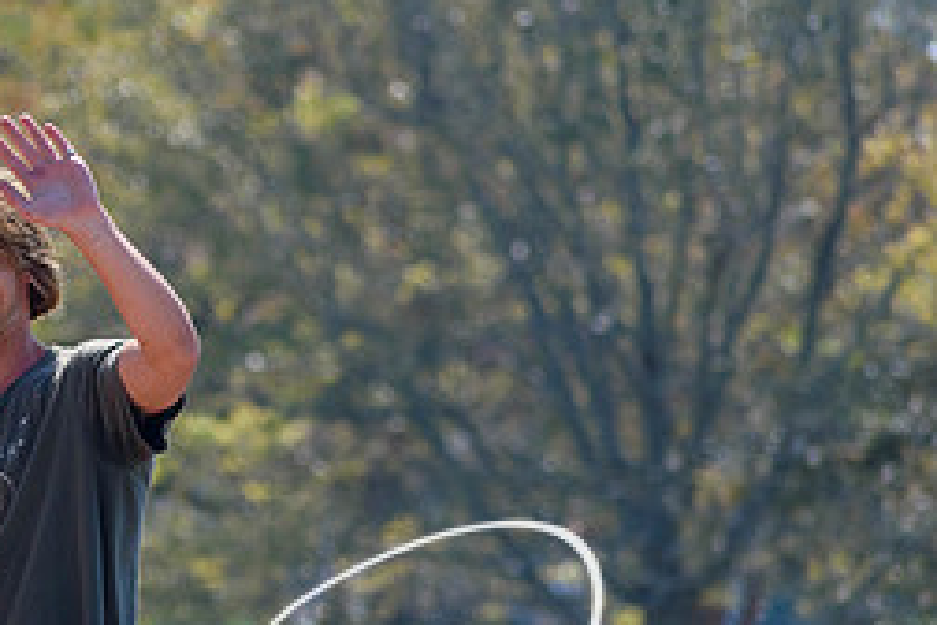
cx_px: 74
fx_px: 19754
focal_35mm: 759
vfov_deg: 1.8
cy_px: 378
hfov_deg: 2.7
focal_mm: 220
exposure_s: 1/1250
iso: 400
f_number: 5.6
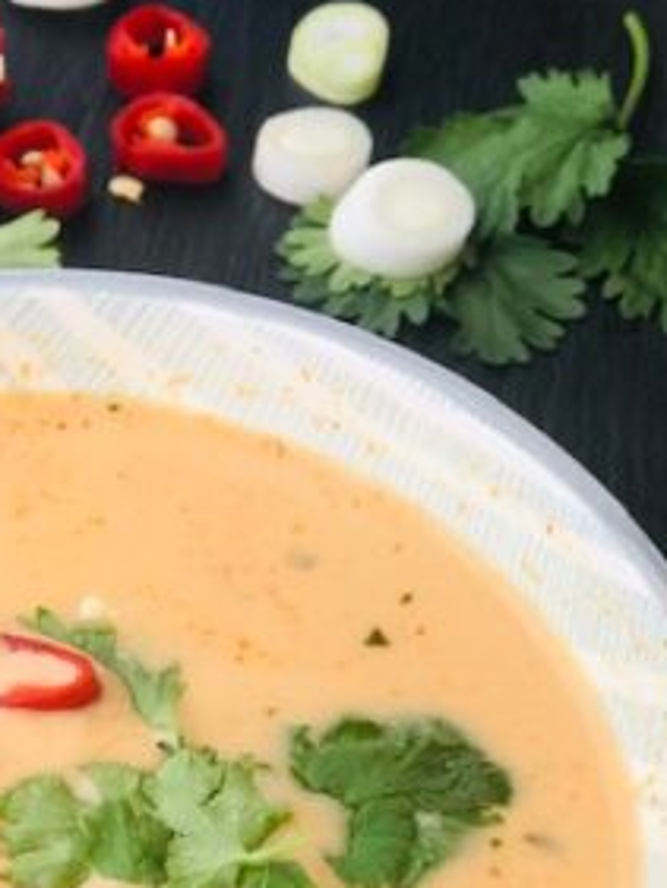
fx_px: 2927
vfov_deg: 17.3
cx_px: 49
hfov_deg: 12.9
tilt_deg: -45.1
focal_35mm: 114
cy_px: 510
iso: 20
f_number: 2.8
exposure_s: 1/144
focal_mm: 6.6
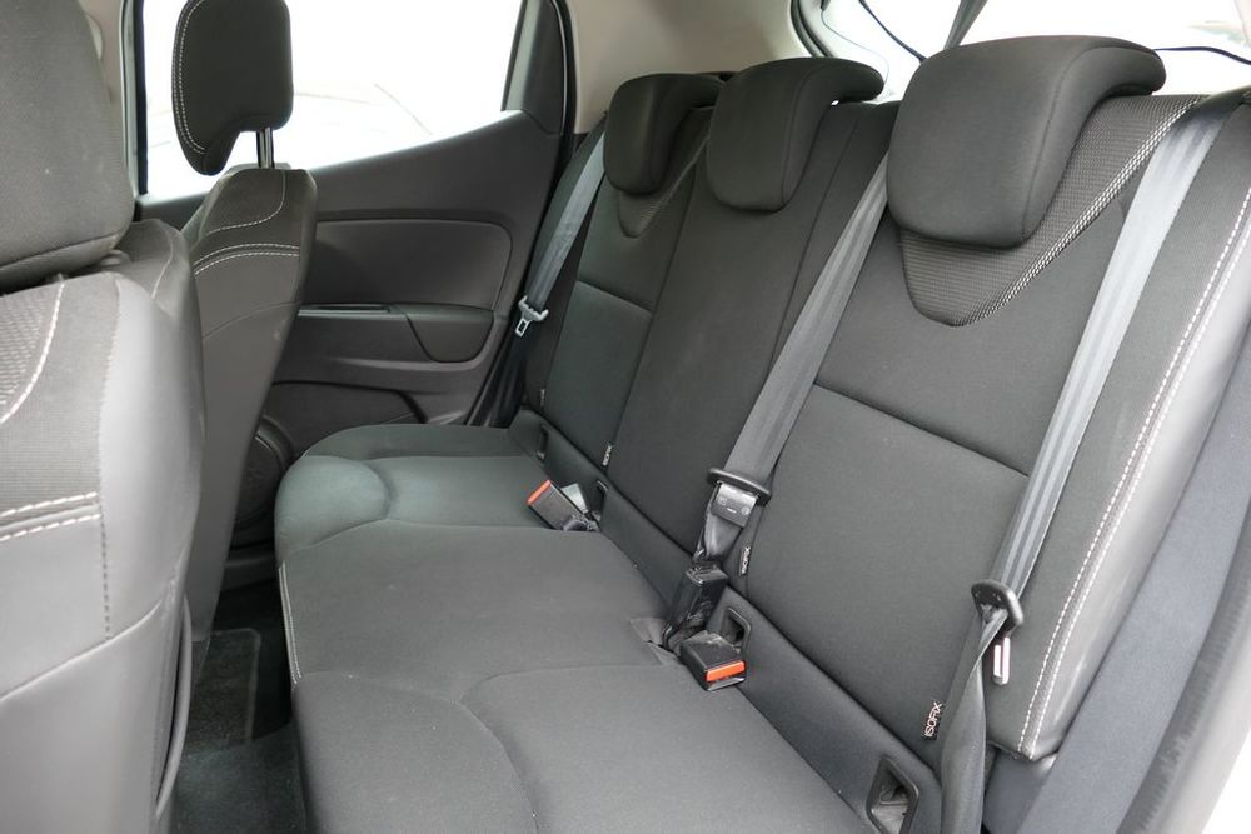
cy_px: 417
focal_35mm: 25
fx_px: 869
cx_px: 626
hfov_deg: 71.5
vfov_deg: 51.3
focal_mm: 9.12
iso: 200
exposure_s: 1/60
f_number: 2.8
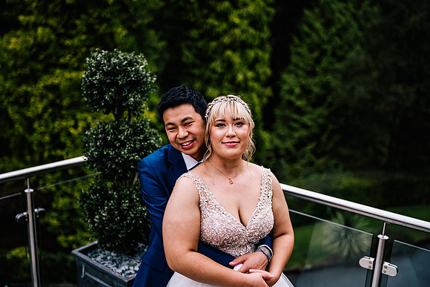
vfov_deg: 35.2
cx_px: 215
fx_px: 452
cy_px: 144
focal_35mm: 38
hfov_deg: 50.9
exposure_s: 1/250
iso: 100
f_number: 1.4
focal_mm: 35
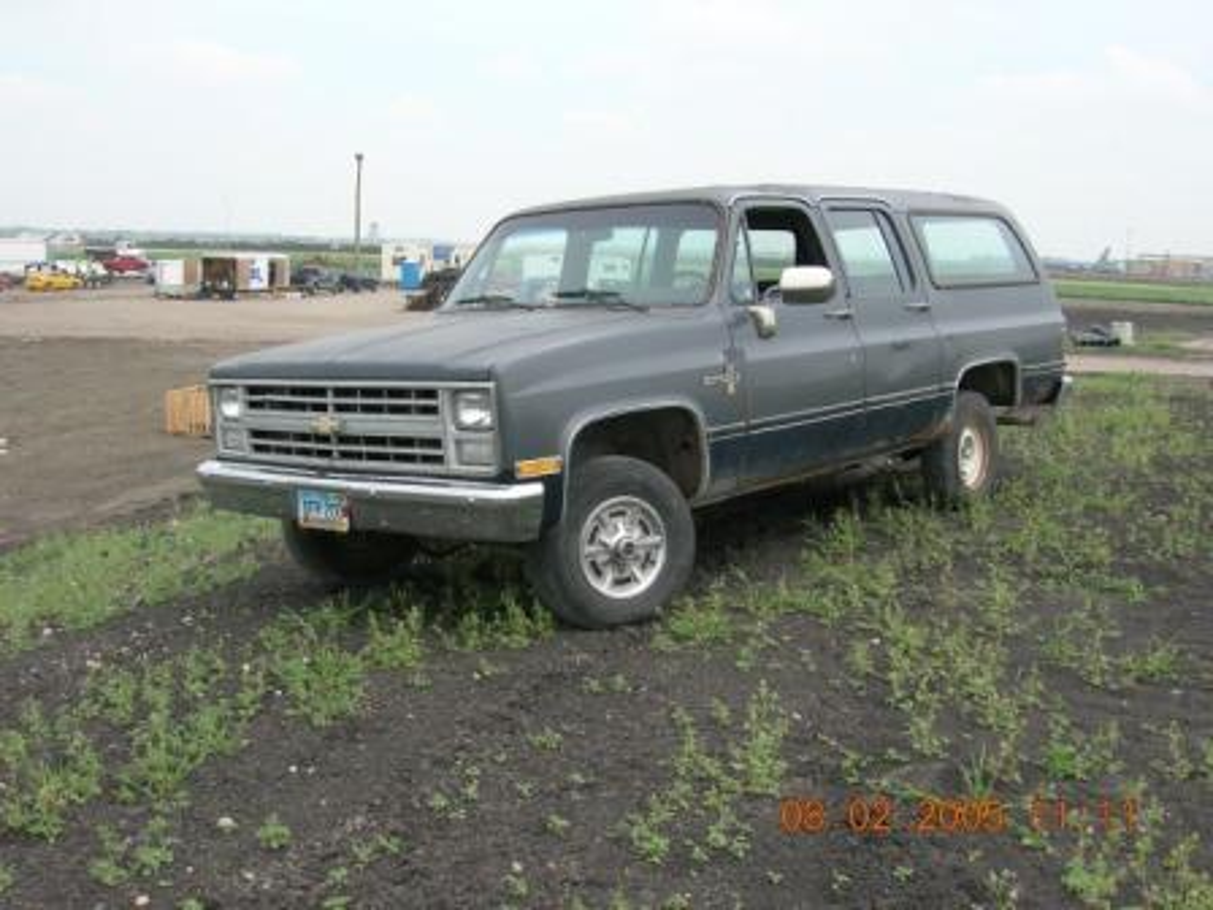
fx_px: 1332
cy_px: 455
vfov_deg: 37.7
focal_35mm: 38
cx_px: 606
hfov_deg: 49.0
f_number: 5
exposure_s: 1/154
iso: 50
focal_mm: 6.4
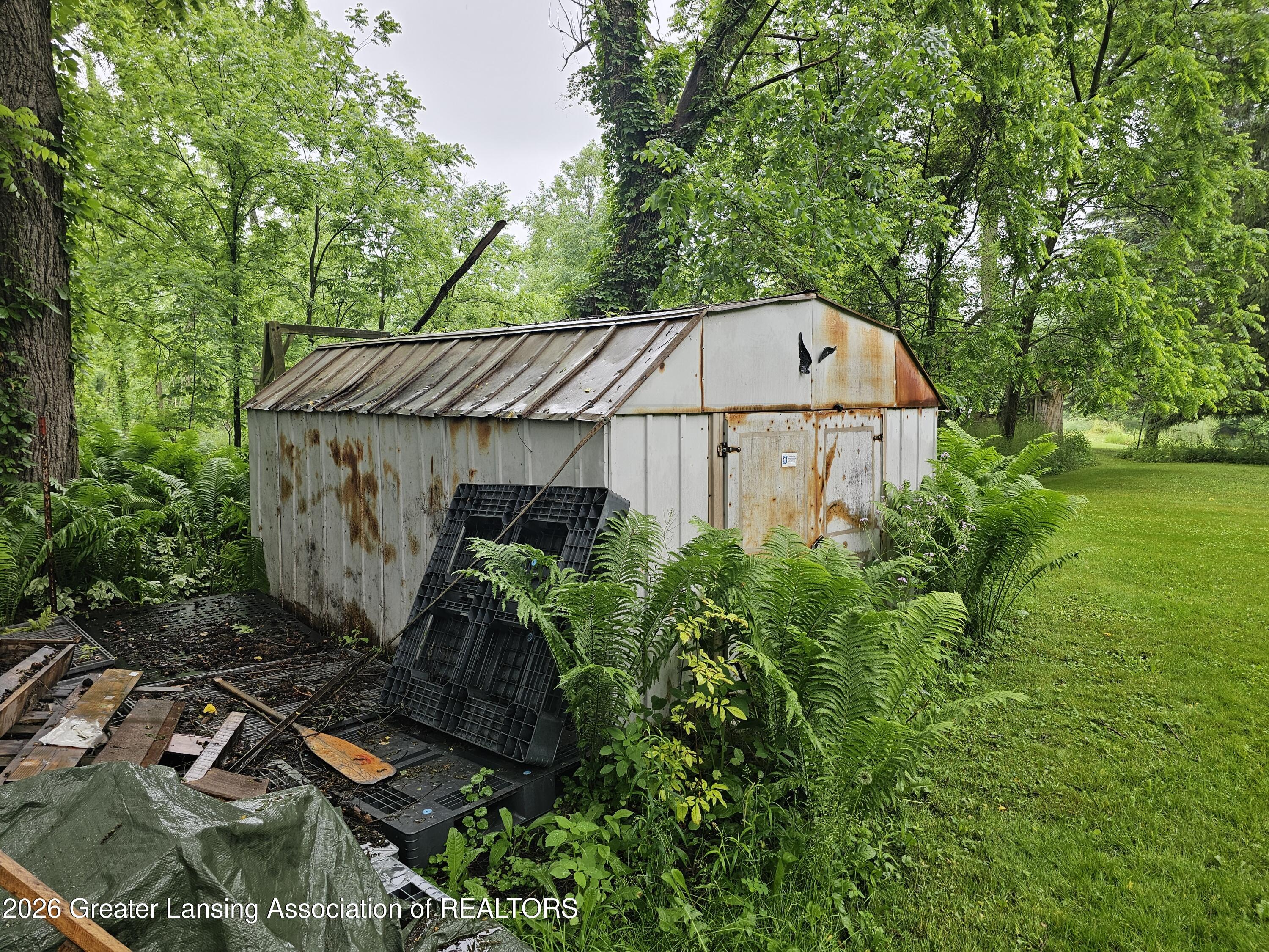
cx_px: 634
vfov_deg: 58.9
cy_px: 476
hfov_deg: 73.9
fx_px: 843
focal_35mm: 23
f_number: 1.7
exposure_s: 1/180
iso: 50
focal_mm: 6.3
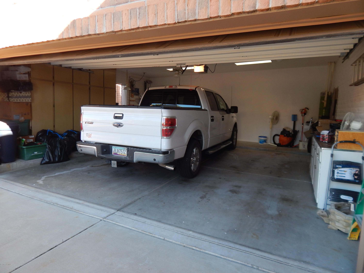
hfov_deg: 73.9
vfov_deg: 58.9
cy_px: 136
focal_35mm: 23
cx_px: 182
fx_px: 242
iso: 125
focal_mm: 4
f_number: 3
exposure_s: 1/125
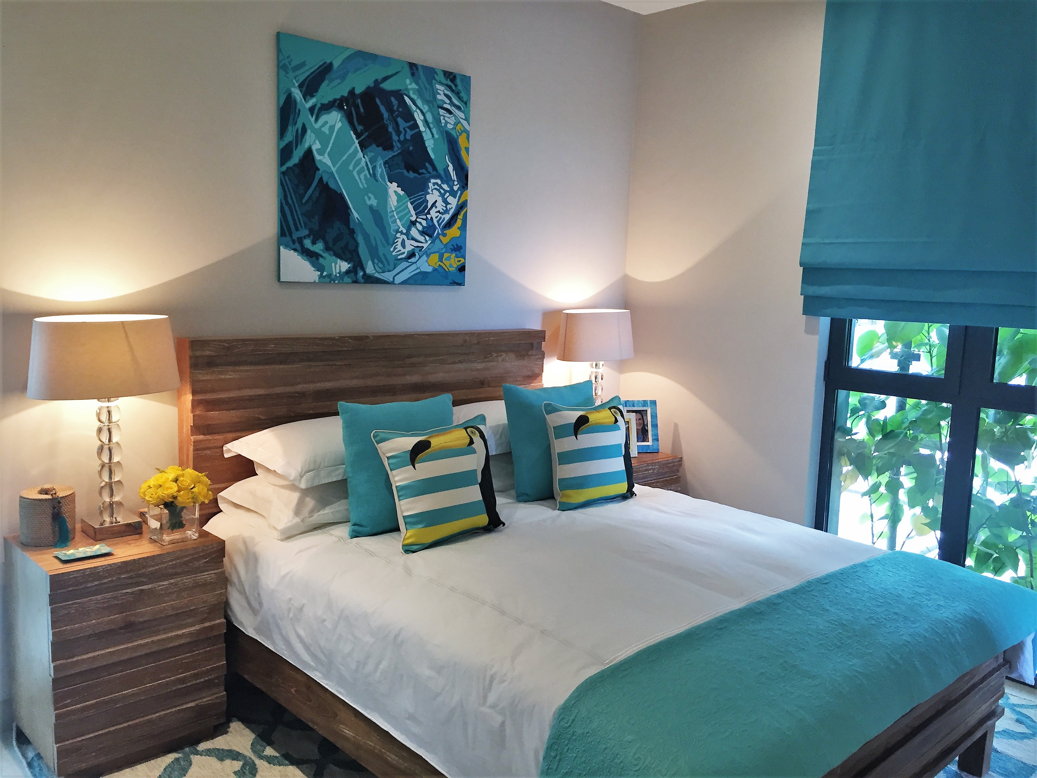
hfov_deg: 61.7
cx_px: 518
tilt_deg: -7.8
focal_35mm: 29
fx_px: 869
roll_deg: -2.3
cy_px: 389
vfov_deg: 48.2
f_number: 2.2
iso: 64
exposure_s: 1/33
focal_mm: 4.15
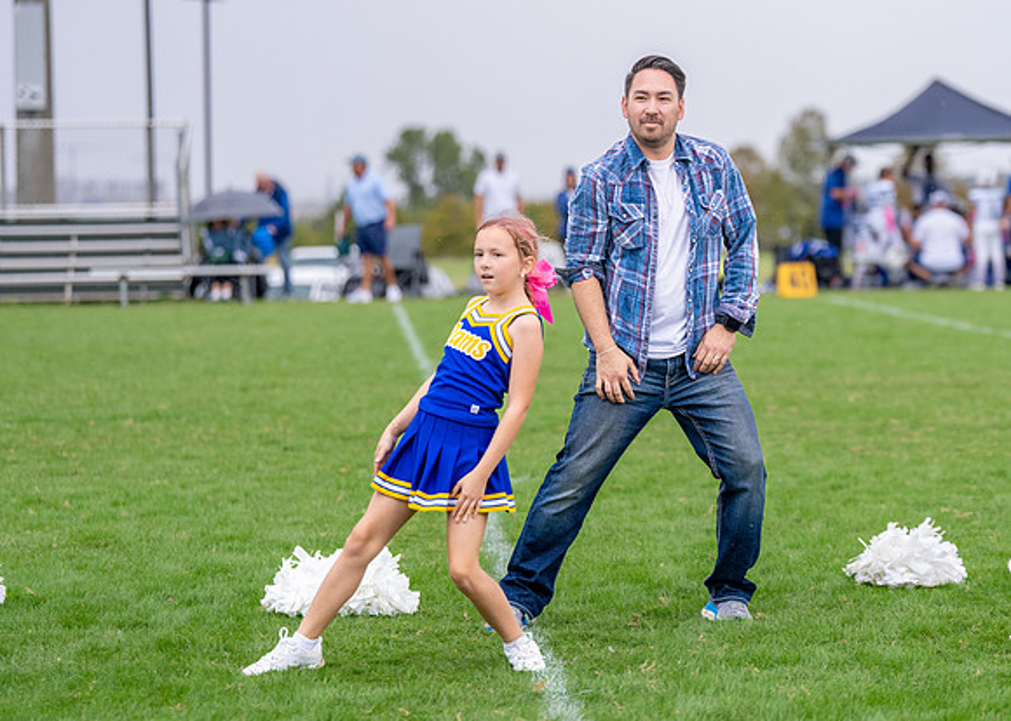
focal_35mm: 158
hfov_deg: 12.7
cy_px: 281
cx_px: 694
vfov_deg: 9.1
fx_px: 4544
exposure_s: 1/1600
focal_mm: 116
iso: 500
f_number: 2.8
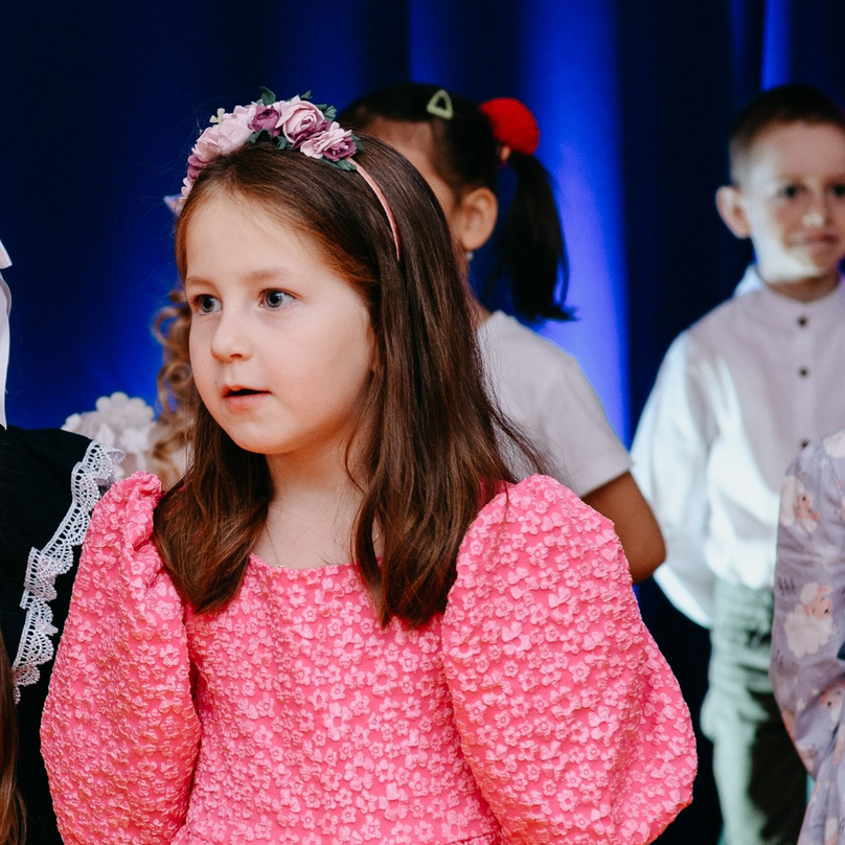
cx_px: 196
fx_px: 5303
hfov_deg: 9.1
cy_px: 451
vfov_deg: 9.1
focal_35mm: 192
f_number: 4
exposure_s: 1/160
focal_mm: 70
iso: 500
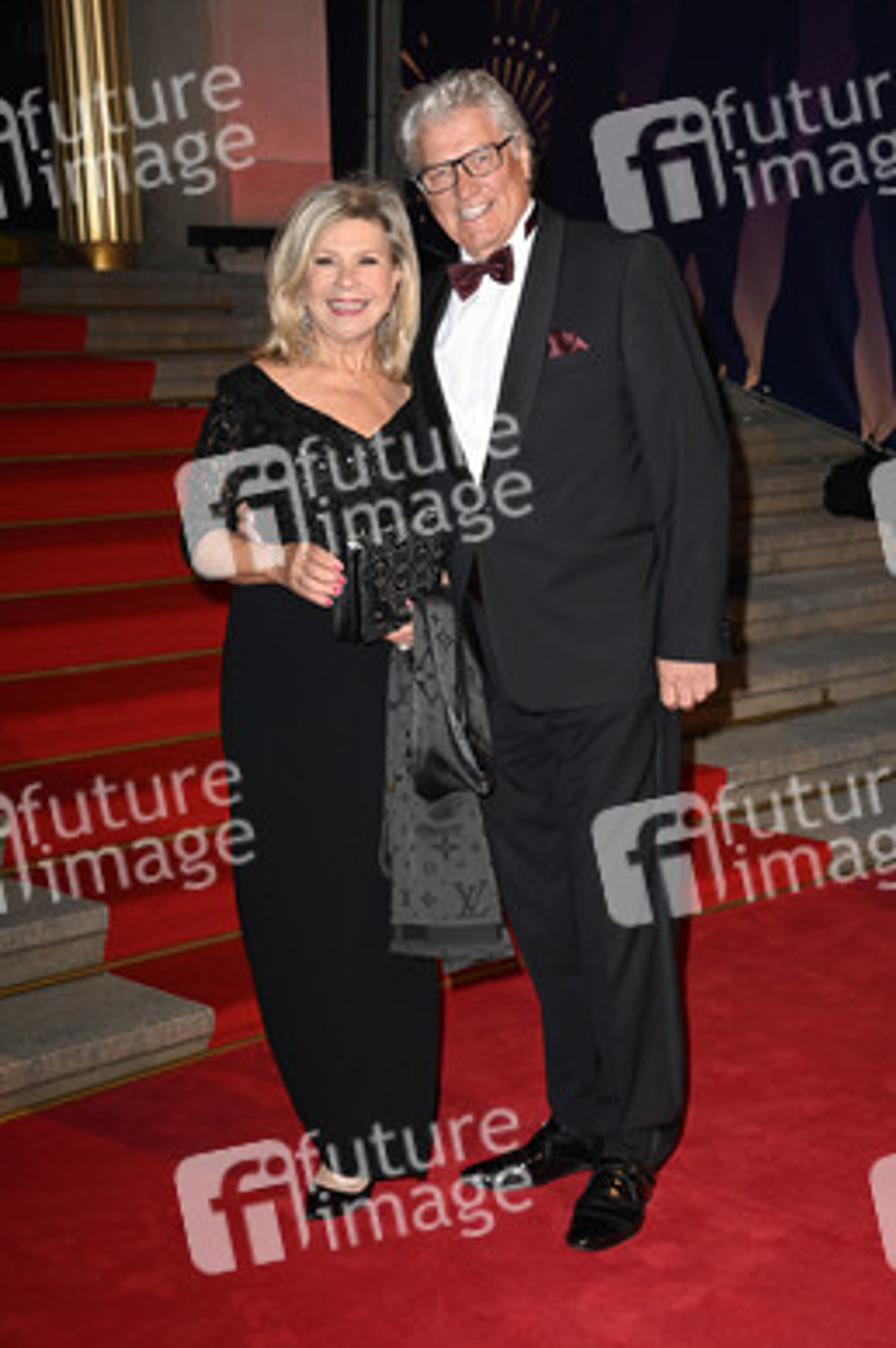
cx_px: 455
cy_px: 671
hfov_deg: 20.3
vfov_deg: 30.1
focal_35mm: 67
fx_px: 2506
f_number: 5.6
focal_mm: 65
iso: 1250
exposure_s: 1/200
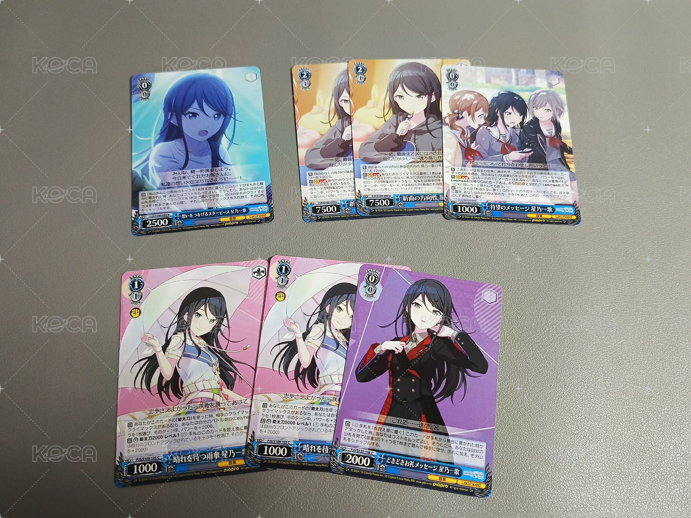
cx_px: 346
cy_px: 259
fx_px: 579
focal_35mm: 29
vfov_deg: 48.2
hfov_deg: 61.7
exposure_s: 1/120
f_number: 1.75
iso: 1600
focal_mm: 5.24
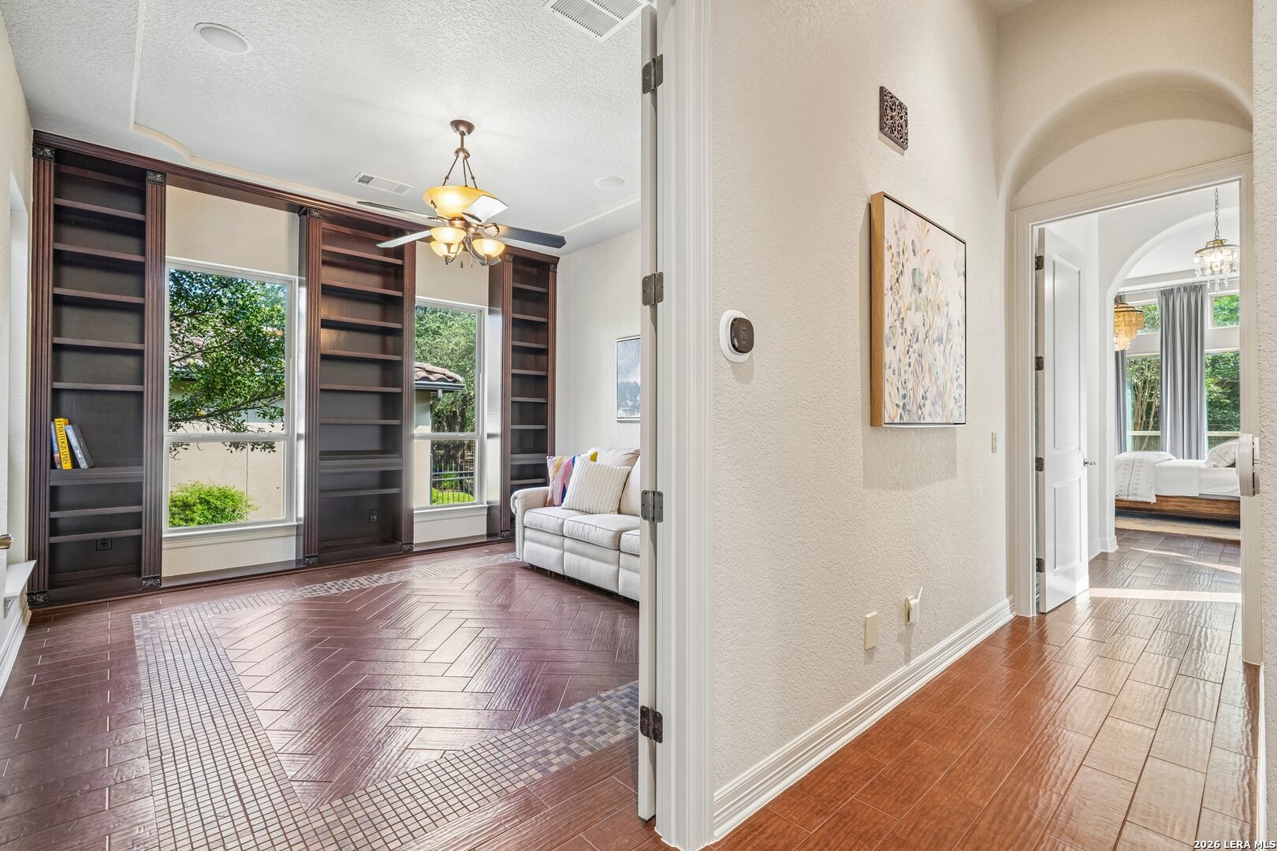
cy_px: 426
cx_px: 638
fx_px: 568
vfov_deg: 73.7
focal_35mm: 16
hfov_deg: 96.7
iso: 400
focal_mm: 16
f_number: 8
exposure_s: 1/10
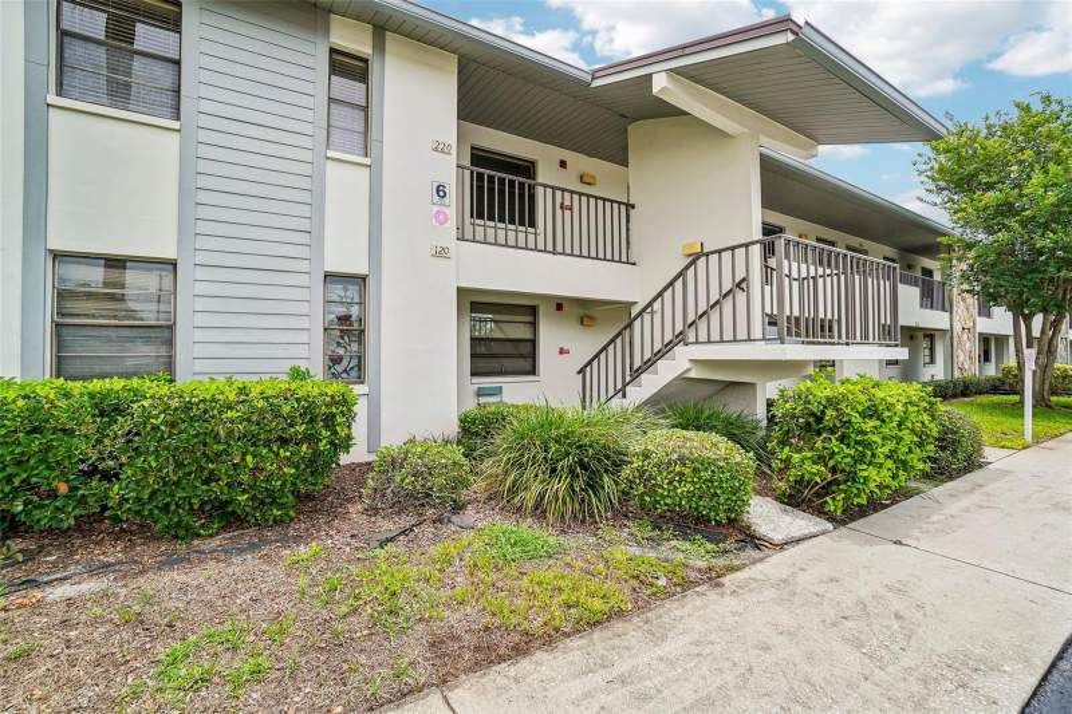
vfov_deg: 77.3
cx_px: 536
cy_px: 357
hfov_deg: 100.4
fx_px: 447
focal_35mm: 15
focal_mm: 10
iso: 100
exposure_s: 1/125
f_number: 8
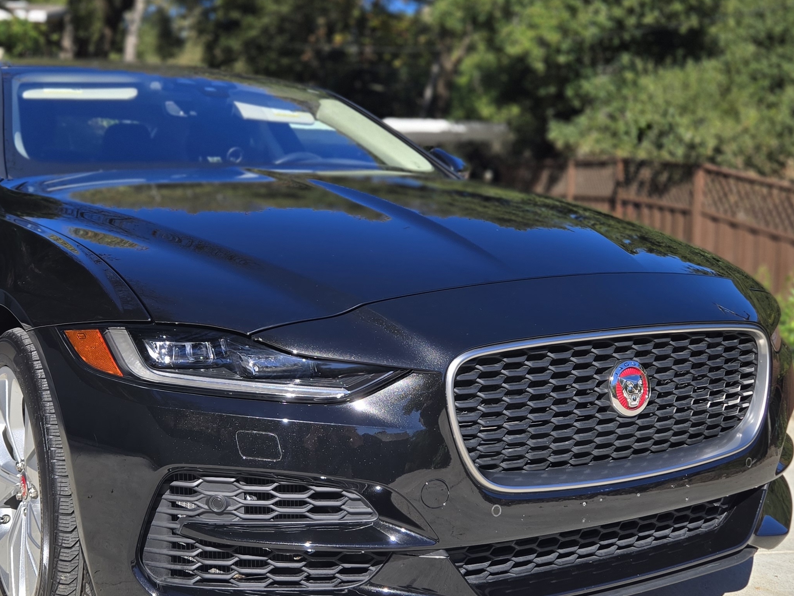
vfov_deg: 32.2
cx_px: 351
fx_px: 1032
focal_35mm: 45
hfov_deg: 42.0
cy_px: 308
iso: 25
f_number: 1.8
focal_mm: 5.4
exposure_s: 1/1358
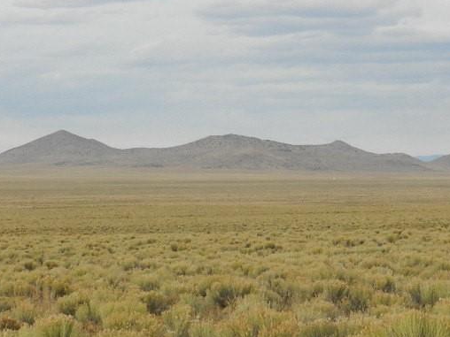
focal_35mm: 145
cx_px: 249
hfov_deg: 13.6
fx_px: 1885
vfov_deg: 10.2
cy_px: 191
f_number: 4.8
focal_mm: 20.5
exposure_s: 1/50
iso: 160
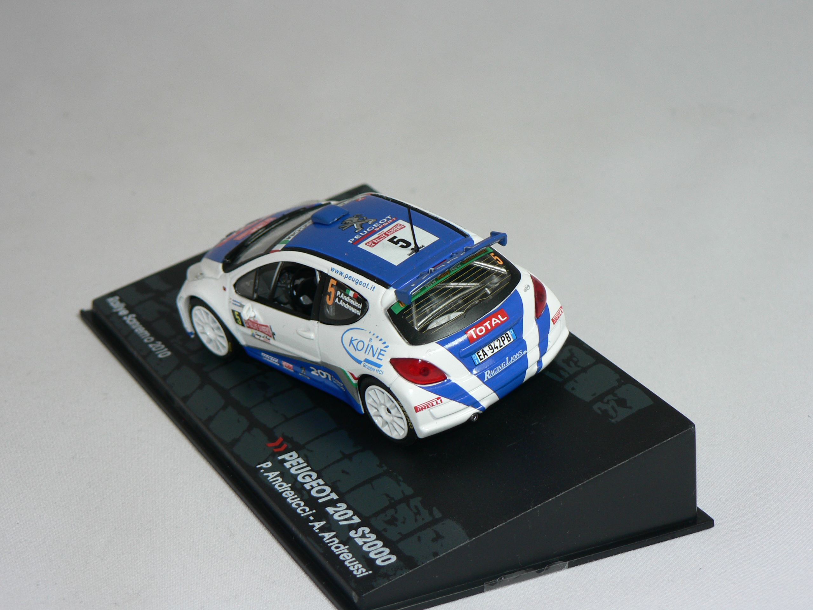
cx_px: 406
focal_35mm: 91
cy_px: 305
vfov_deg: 16.2
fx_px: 2137
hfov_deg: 21.5
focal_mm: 15.2
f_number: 3.2
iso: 80
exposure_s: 1/60
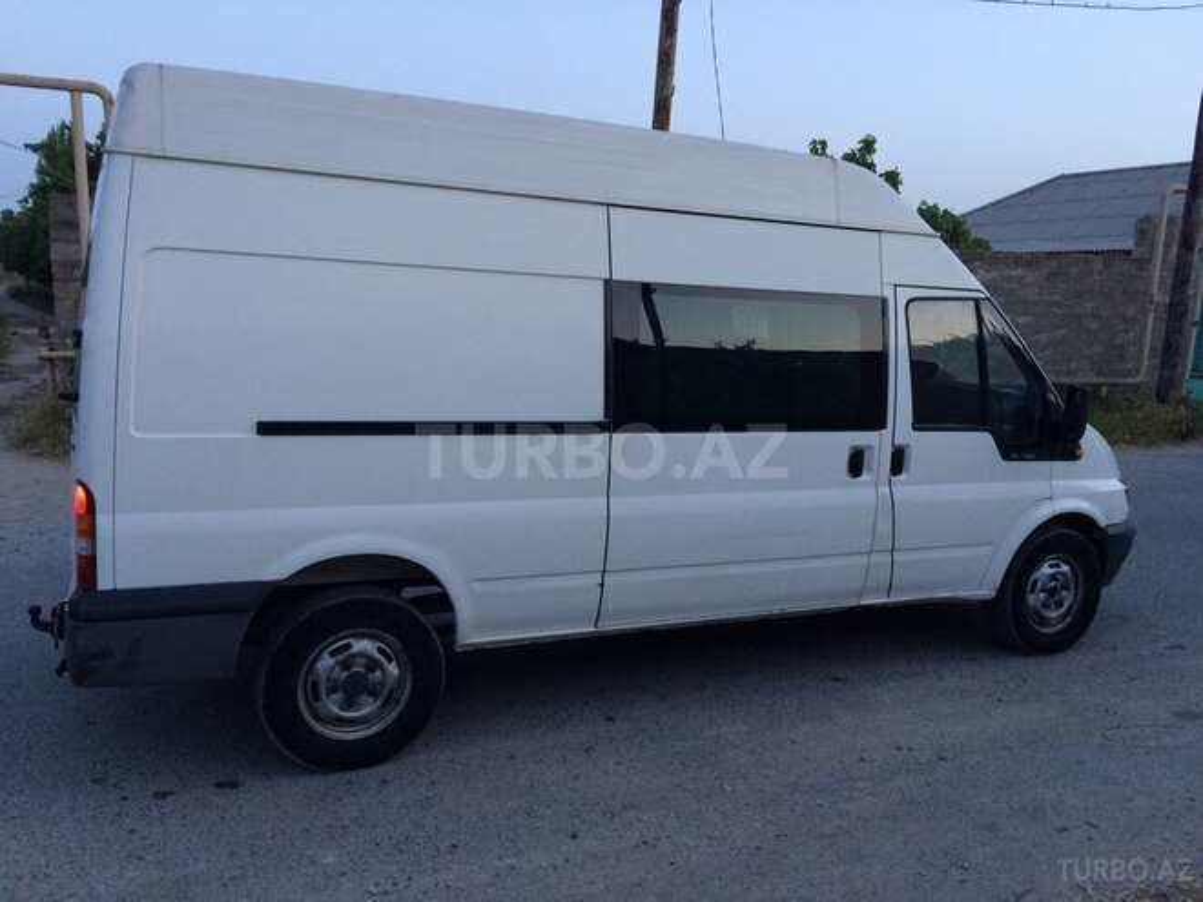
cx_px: 602
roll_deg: -0.9
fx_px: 1008
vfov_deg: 48.2
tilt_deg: -8.7
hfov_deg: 61.7
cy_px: 451
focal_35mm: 29
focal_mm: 4.15
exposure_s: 1/33
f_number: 2.2
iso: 64
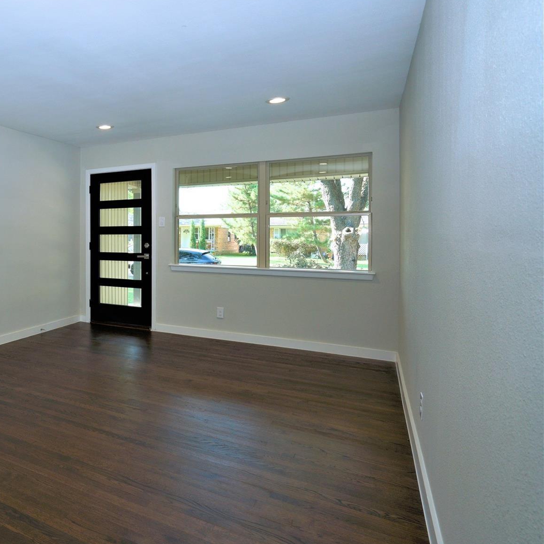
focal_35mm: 24
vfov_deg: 64.8
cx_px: 64
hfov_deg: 56.9
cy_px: 239
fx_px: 427
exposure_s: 1/60
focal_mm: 16
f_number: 8
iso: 400
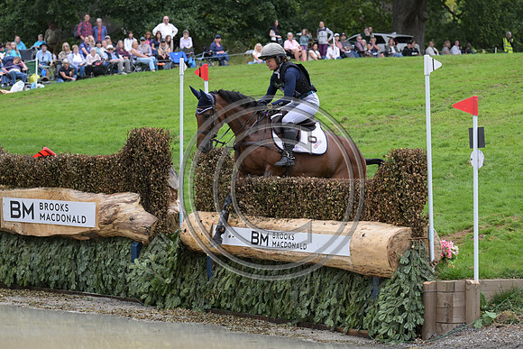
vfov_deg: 10.2
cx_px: 262
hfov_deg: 15.2
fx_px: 1962
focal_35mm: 135
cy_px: 174
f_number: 5.6
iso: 1100
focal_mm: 135
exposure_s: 1/1250
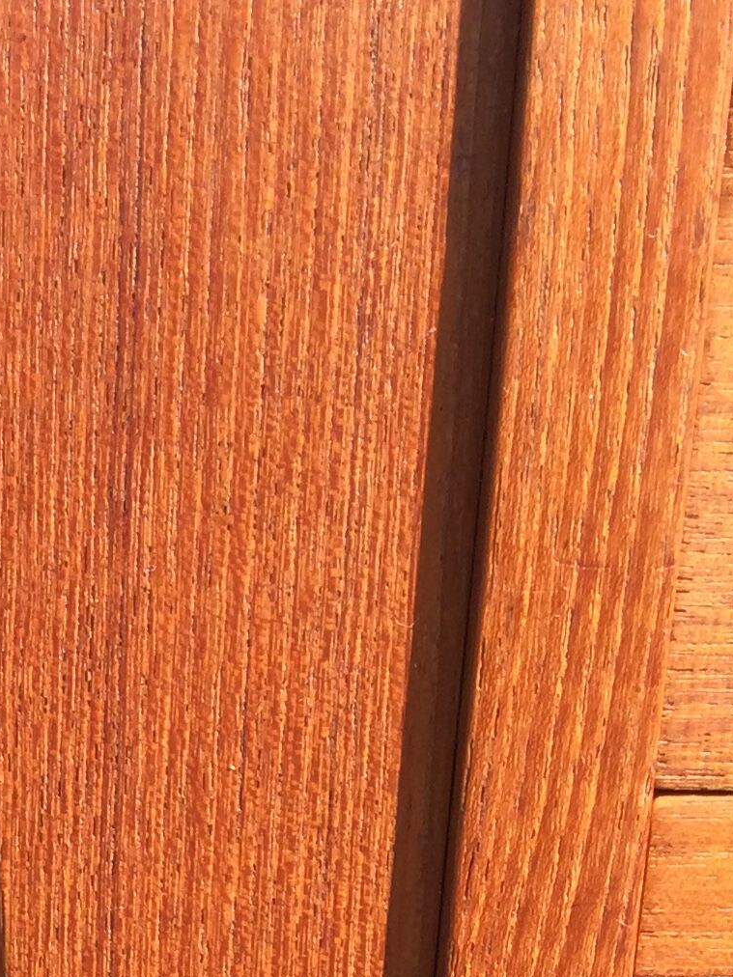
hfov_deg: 14.3
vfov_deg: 18.3
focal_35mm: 100
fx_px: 2823
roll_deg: -0.3
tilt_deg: -19.9
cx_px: -175
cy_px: 1267
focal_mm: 3.3
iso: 25
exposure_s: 1/264
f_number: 2.4
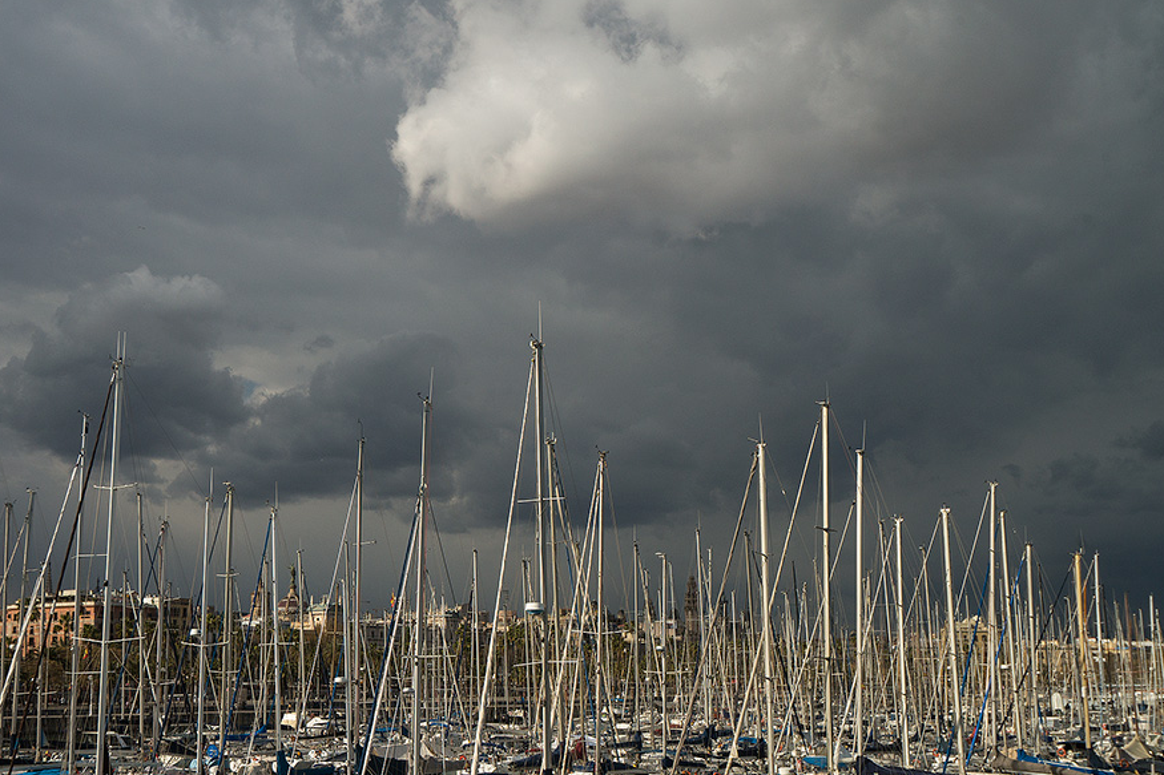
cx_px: 396
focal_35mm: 48
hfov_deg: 40.7
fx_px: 1552
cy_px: 439
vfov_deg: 28.0
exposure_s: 1/160
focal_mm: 35
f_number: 13
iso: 250
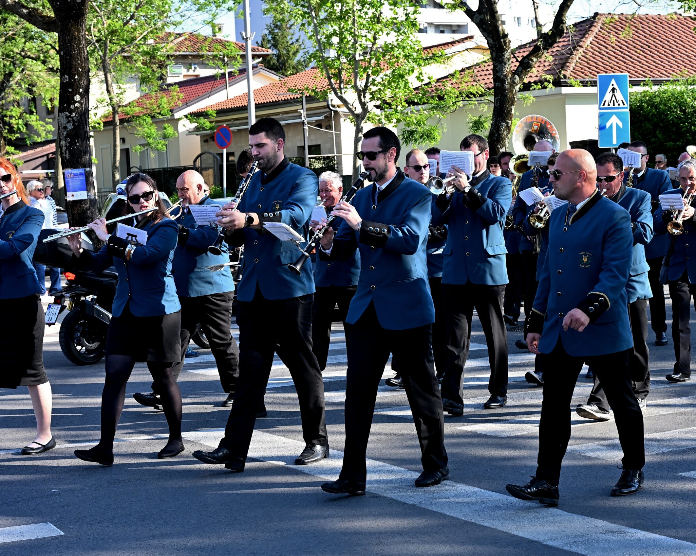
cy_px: 279
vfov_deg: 22.2
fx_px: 1421
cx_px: 345
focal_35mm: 69
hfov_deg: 27.5
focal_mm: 61
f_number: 6.3
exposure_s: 1/640
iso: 1000
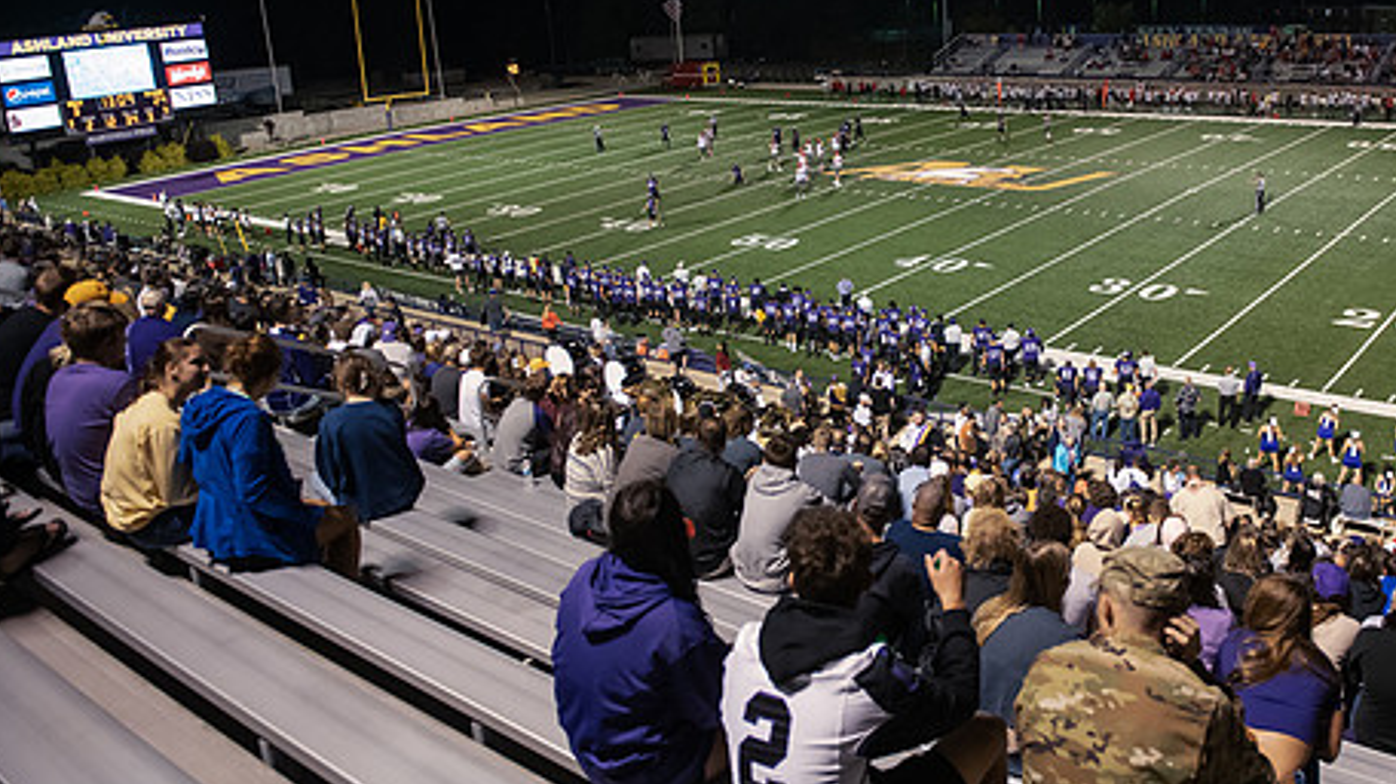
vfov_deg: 36.5
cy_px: 308
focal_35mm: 32
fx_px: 1184
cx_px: 869
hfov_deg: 60.3
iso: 4000
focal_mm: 24
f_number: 3.2
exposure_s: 1/320
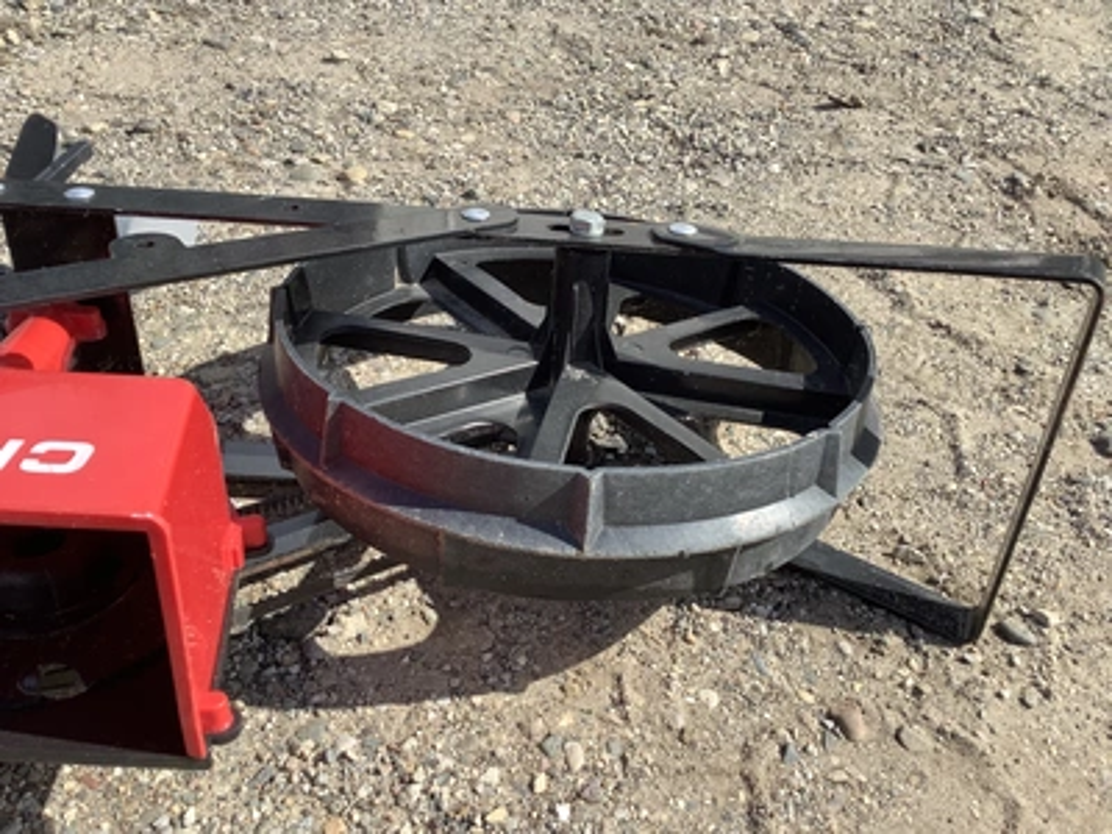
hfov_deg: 58.4
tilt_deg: -41.0
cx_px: 556
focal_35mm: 31
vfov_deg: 45.4
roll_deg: -6.8
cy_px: 417
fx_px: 996
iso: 25
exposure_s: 1/1116
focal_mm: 3.3
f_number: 2.4
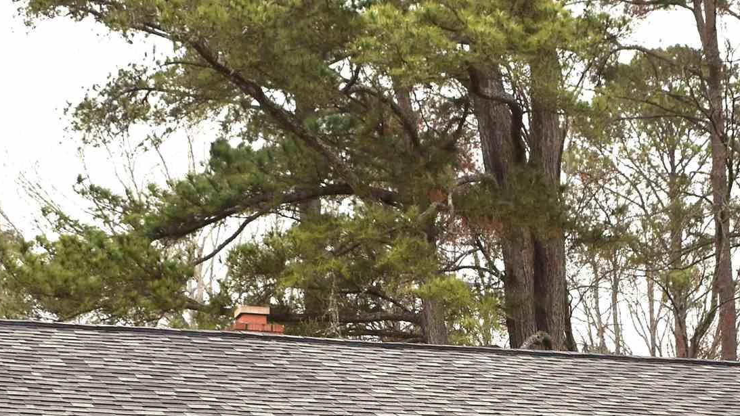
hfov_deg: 20.0
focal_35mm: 106
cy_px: 552
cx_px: 556
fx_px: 2080
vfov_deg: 11.1
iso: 200
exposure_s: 1/250
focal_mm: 24
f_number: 6.3
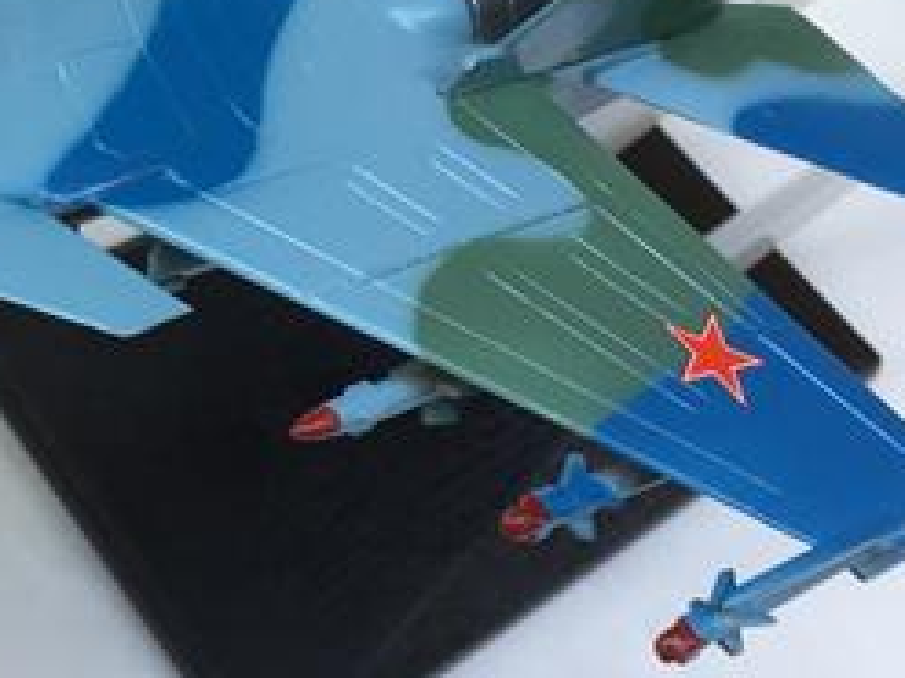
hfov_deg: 19.7
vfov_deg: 15.6
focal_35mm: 94
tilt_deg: -53.7
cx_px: -150
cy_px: 106
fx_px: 2456
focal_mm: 4.15
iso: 40
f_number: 2.2
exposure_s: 1/50
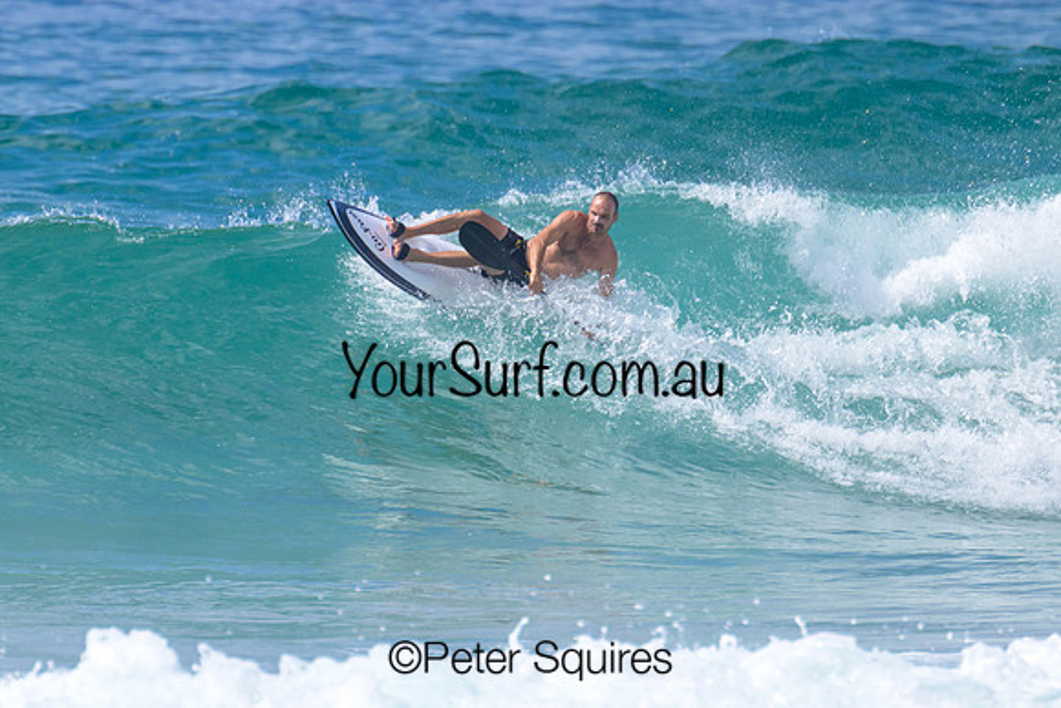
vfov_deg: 1.3
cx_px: 392
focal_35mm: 1094
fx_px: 32255
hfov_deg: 1.9
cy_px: 310
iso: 640
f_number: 11
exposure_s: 1/2000
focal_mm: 800
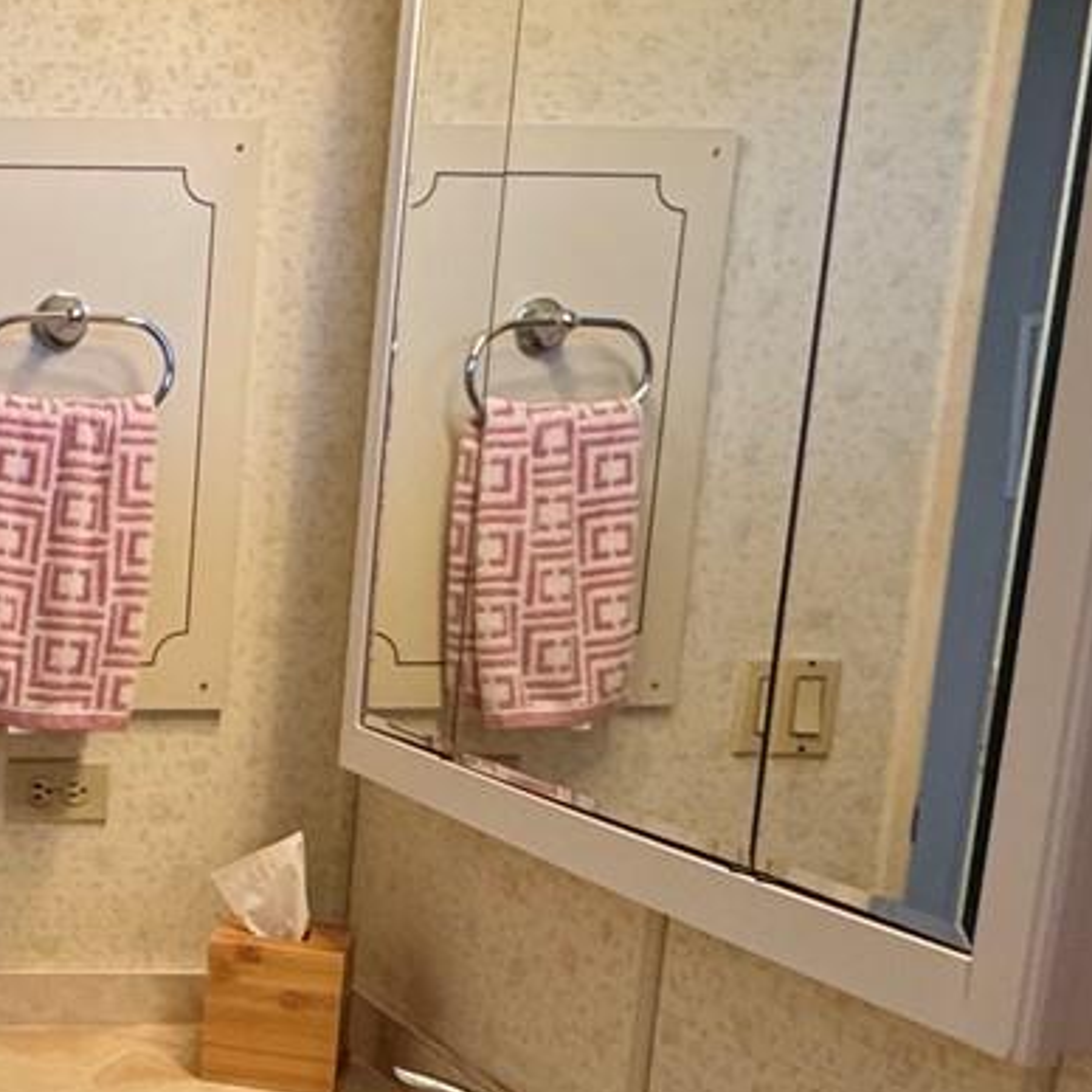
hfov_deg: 27.7
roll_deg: -0.6
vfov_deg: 32.8
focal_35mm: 51
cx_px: -329
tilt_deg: -12.2
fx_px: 1820
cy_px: 819
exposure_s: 1/120
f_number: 2.2
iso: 320
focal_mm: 2.22
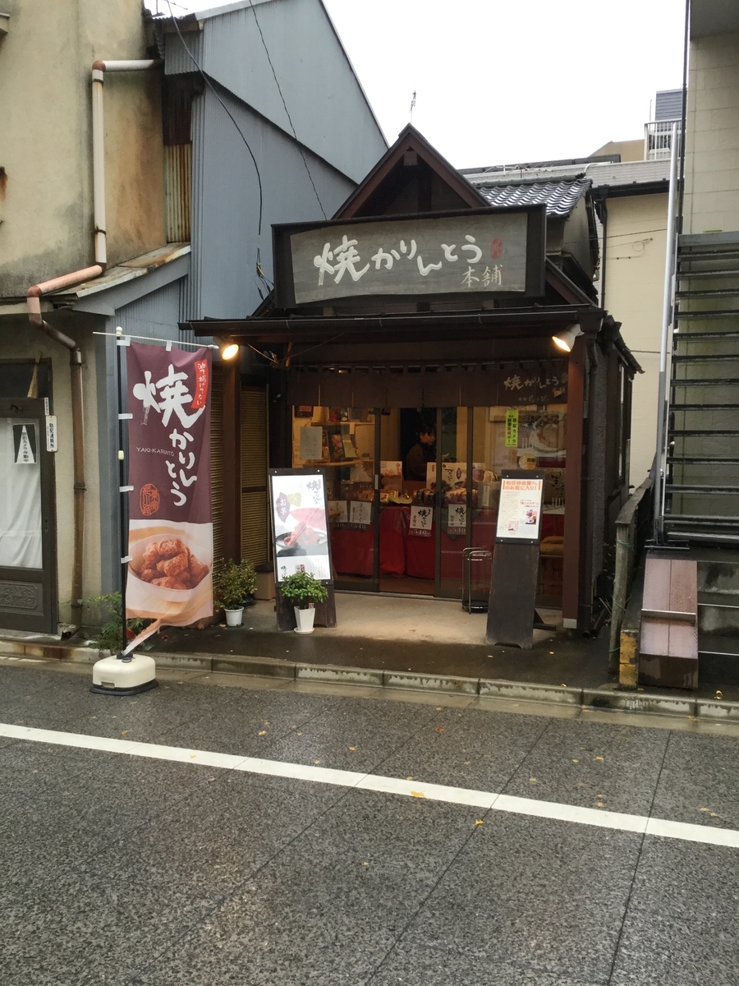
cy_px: 493
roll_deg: -1.2
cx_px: 370
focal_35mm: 31
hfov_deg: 45.4
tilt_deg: -5.5
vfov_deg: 58.4
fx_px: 882
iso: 32
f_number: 2.4
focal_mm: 3.3
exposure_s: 1/40
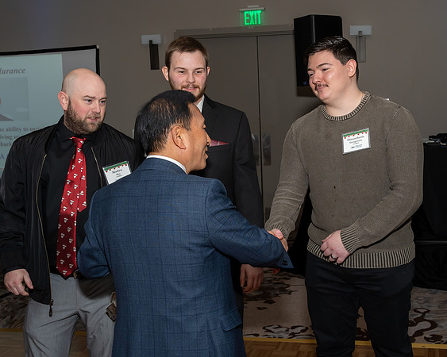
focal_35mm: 52
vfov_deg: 29.3
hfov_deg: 36.0
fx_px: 682
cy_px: 148
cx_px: 296
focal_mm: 26
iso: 400
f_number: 6.3
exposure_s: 1/250
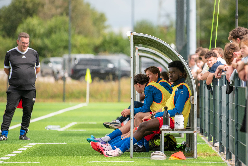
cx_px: 169
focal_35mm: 278
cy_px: 63
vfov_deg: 5.0
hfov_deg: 7.4
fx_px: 1913
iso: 180
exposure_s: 1/4000
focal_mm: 200
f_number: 2.8
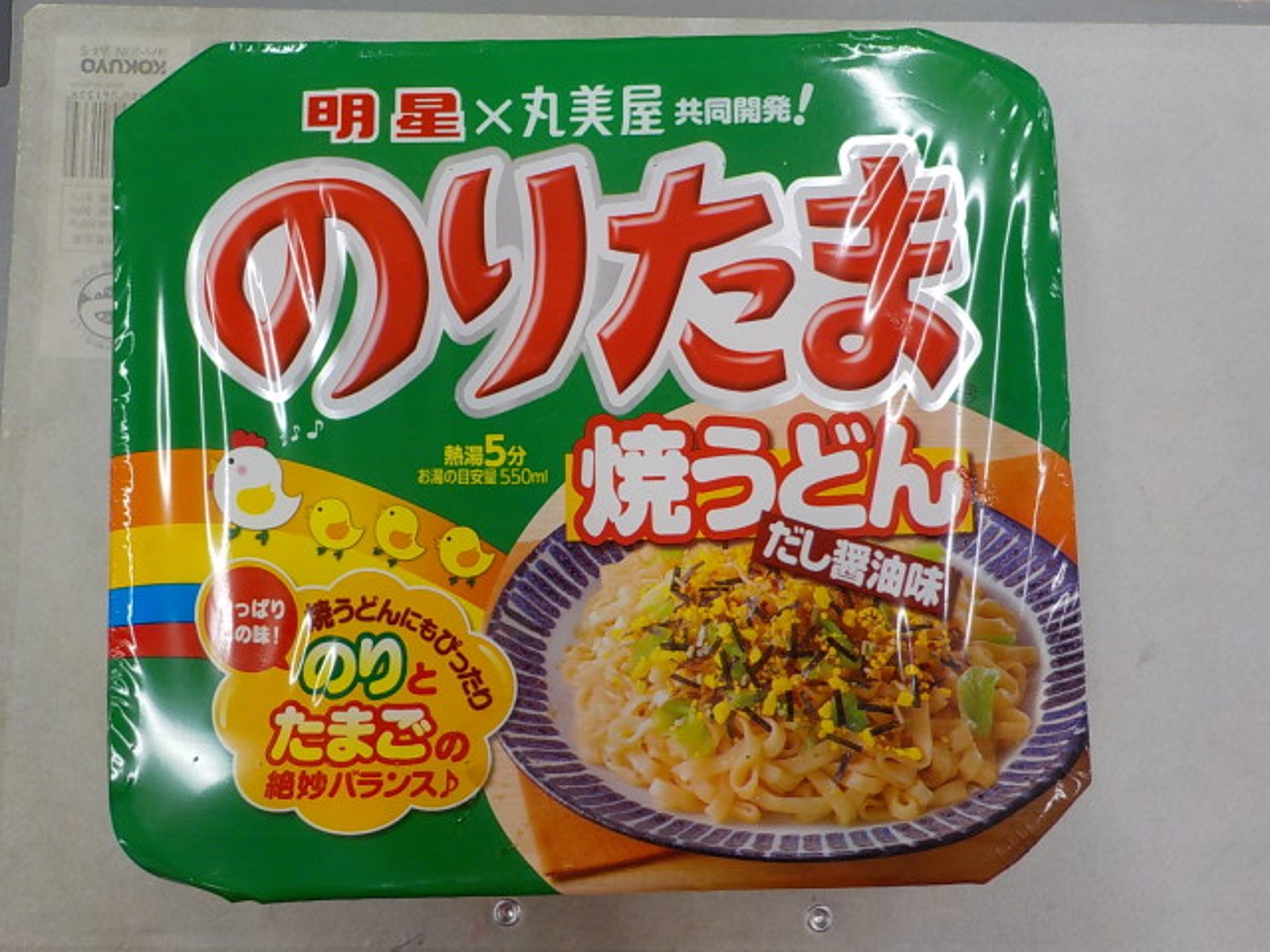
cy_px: 476
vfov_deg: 46.8
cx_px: 635
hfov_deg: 60.0
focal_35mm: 30
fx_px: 1101
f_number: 3.3
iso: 125
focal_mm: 4.1
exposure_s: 1/80
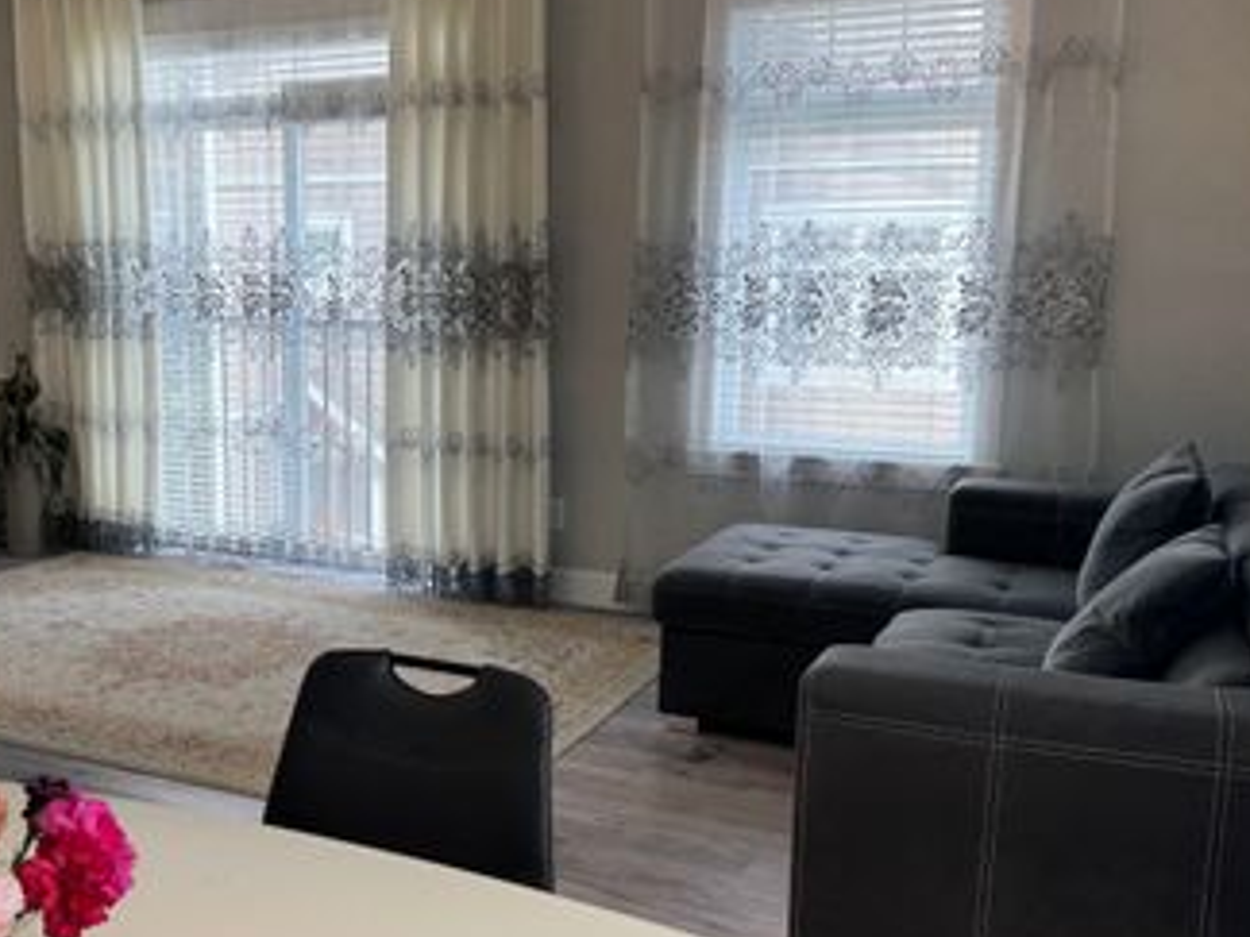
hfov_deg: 49.3
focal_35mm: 37
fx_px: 1336
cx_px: 417
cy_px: 476
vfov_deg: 38.7
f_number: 1.78
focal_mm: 6.76
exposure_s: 1/120
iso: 80
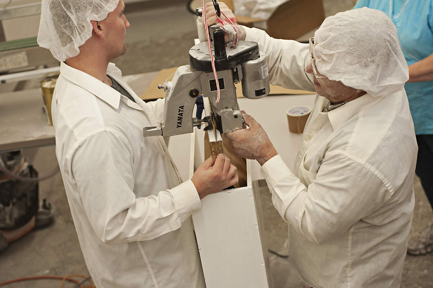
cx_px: 216
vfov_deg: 18.1
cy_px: 144
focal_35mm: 75
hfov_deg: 27.0
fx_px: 901
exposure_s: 1/125
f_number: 3.5
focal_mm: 50
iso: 400
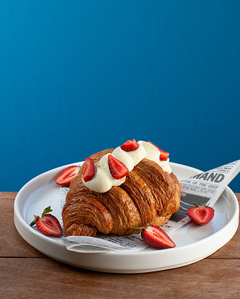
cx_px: 132
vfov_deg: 25.4
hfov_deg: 20.4
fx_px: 665
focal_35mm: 75
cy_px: 153
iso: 200
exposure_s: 1/200
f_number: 6.3
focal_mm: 50
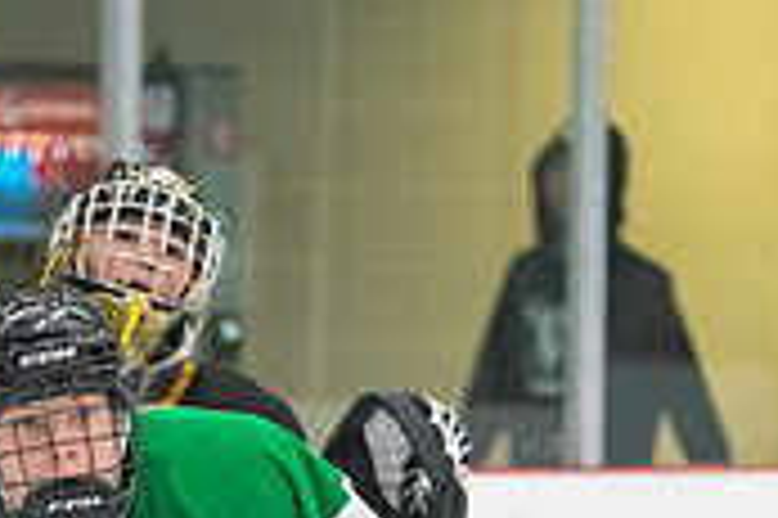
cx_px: 128
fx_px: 12997
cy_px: 806
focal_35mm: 602
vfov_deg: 2.3
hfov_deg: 3.4
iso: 4000
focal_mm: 110
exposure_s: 1/800
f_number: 2.8
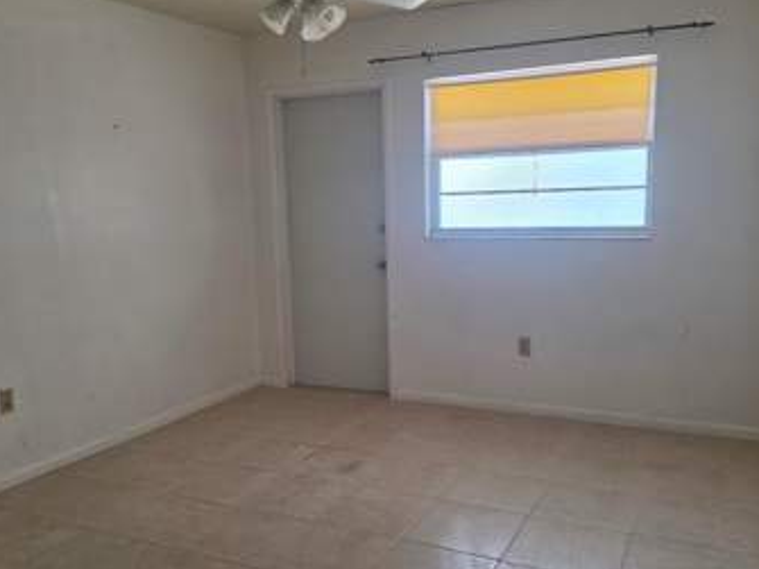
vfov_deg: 42.8
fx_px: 723
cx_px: 385
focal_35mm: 33
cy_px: 324
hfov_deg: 55.4
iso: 125
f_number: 1.4
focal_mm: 6.5
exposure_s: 1/180
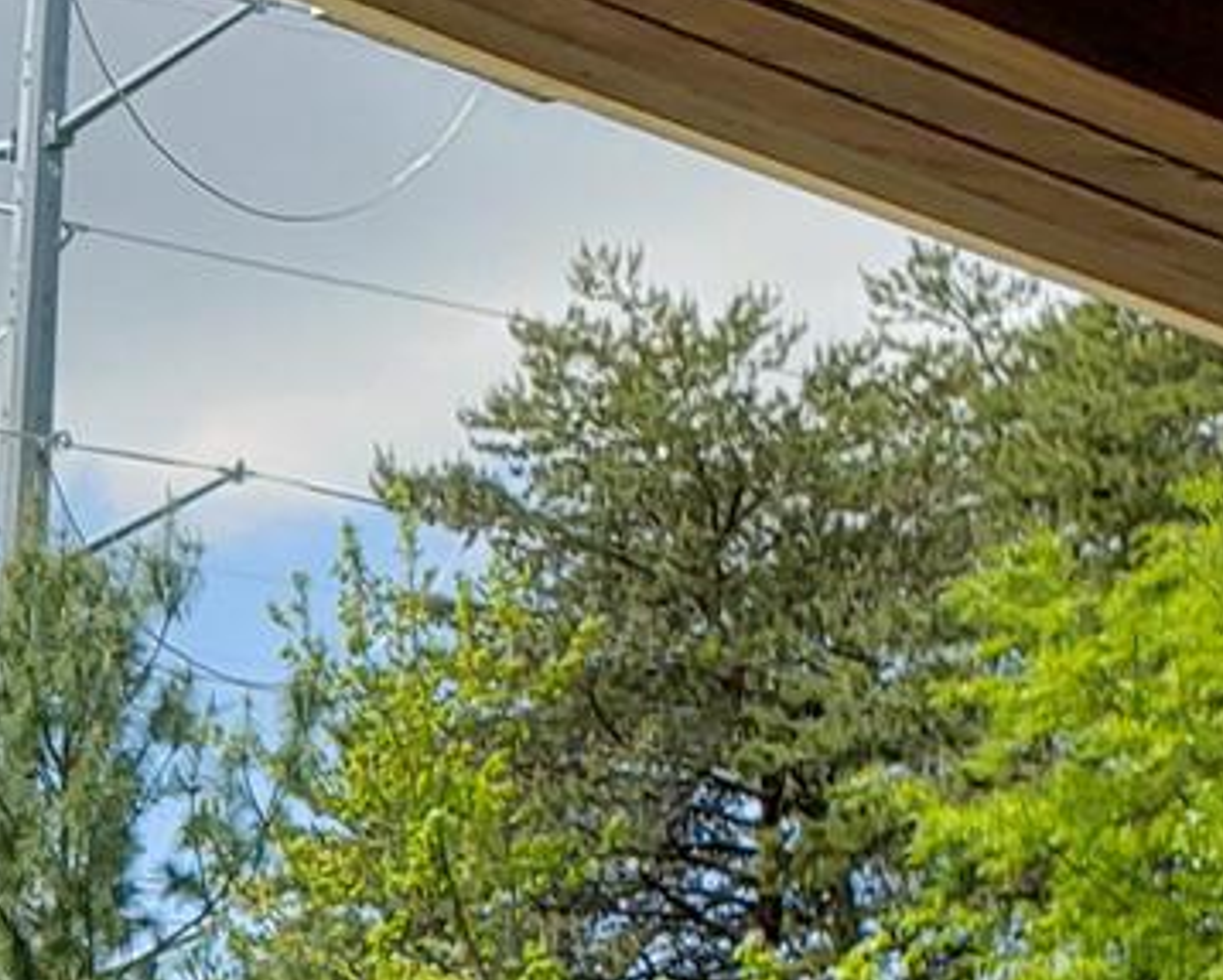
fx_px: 5253
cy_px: 2110
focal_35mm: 145
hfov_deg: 11.1
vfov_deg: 9.7
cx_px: -1712
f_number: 2.4
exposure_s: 1/909
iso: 50
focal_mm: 4.3
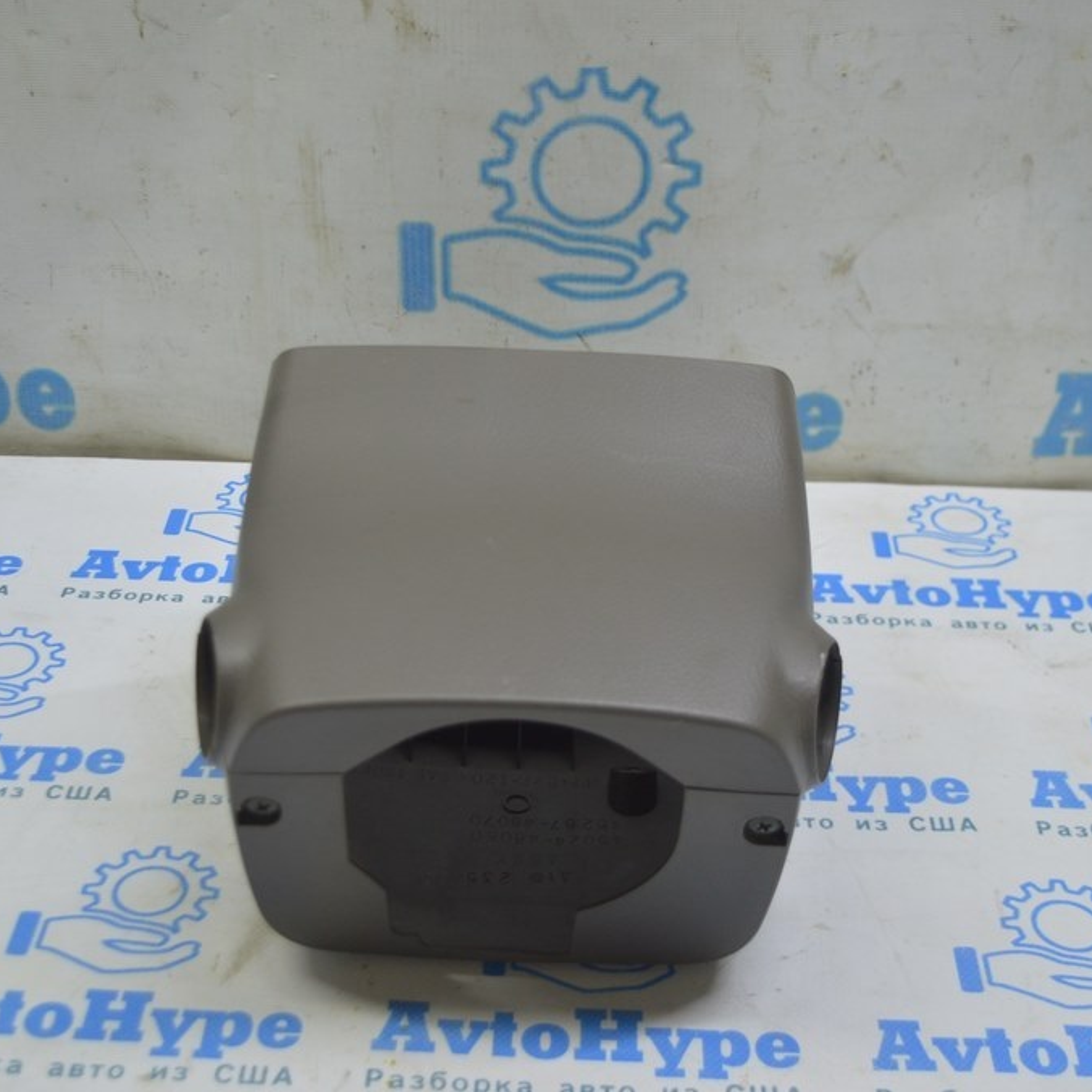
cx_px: 538
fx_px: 1927
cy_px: 544
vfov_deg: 31.6
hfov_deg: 31.6
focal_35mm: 54
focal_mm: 28
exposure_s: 1/50
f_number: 4.2
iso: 400
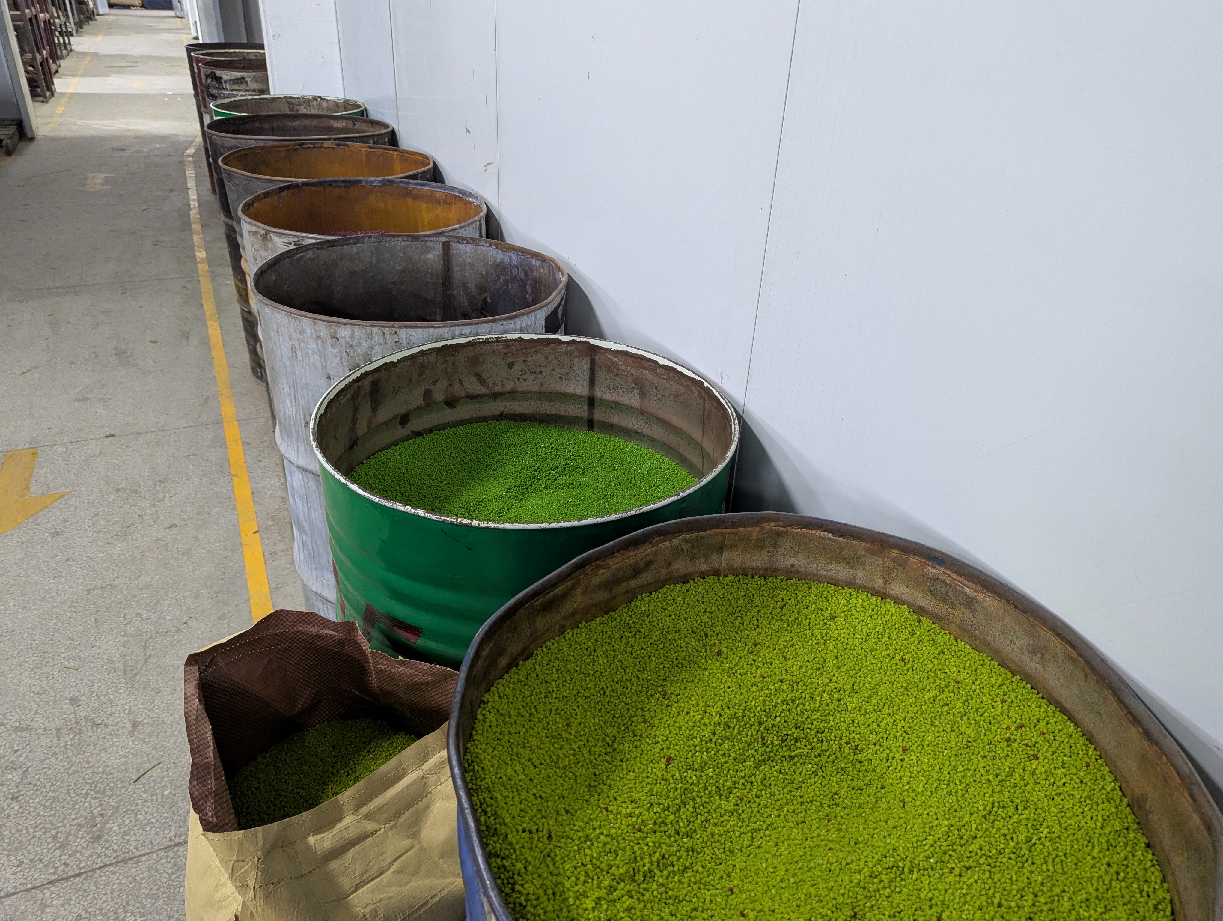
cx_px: 612
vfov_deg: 56.9
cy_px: 460
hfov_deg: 71.5
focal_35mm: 24
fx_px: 849
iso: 408
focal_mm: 6.81
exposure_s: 1/25
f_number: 1.85
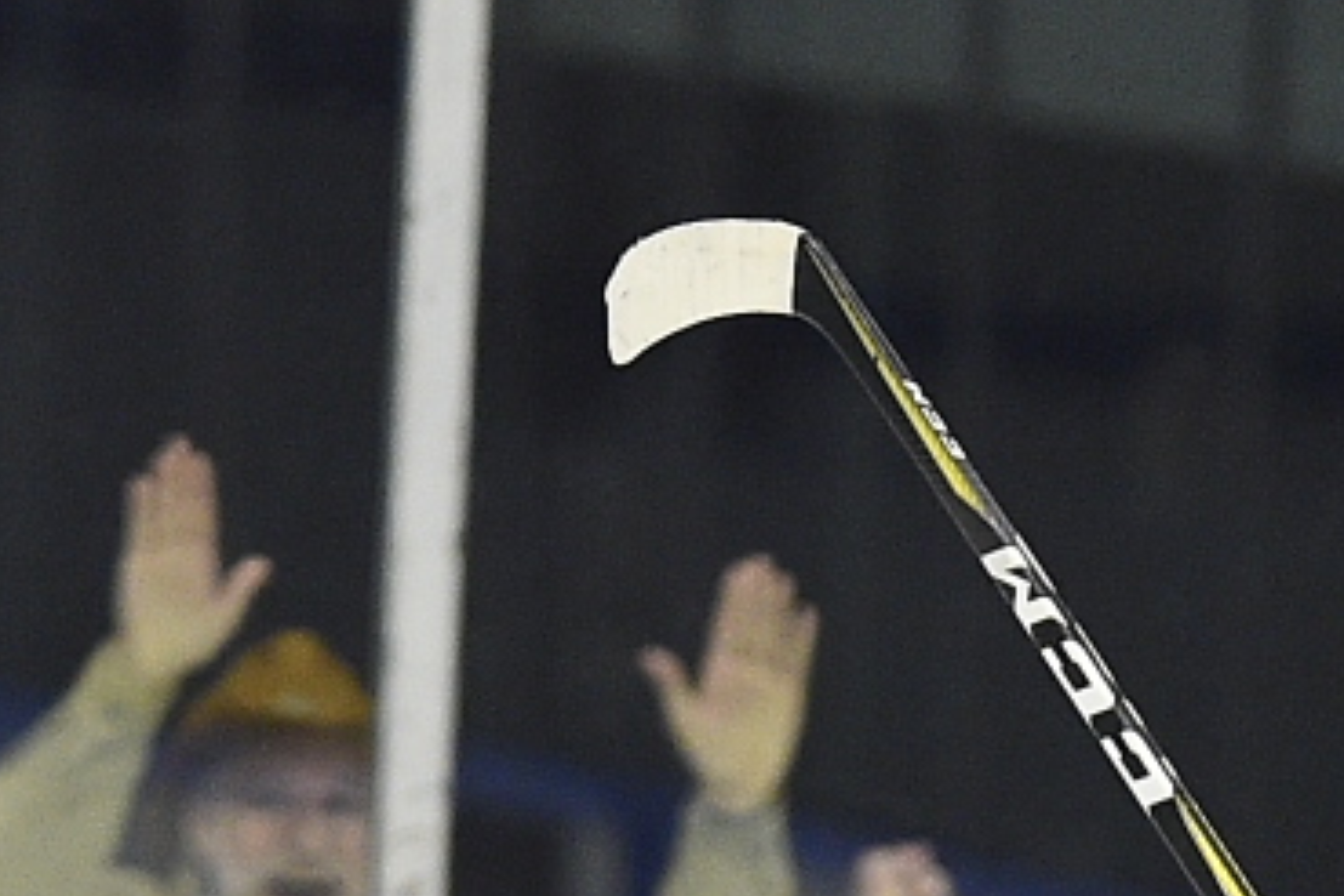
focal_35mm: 1334
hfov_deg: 1.5
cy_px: 2408
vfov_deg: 1.0
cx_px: 1708
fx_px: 49799
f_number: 2.2
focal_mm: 200
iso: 2500
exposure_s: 1/1000
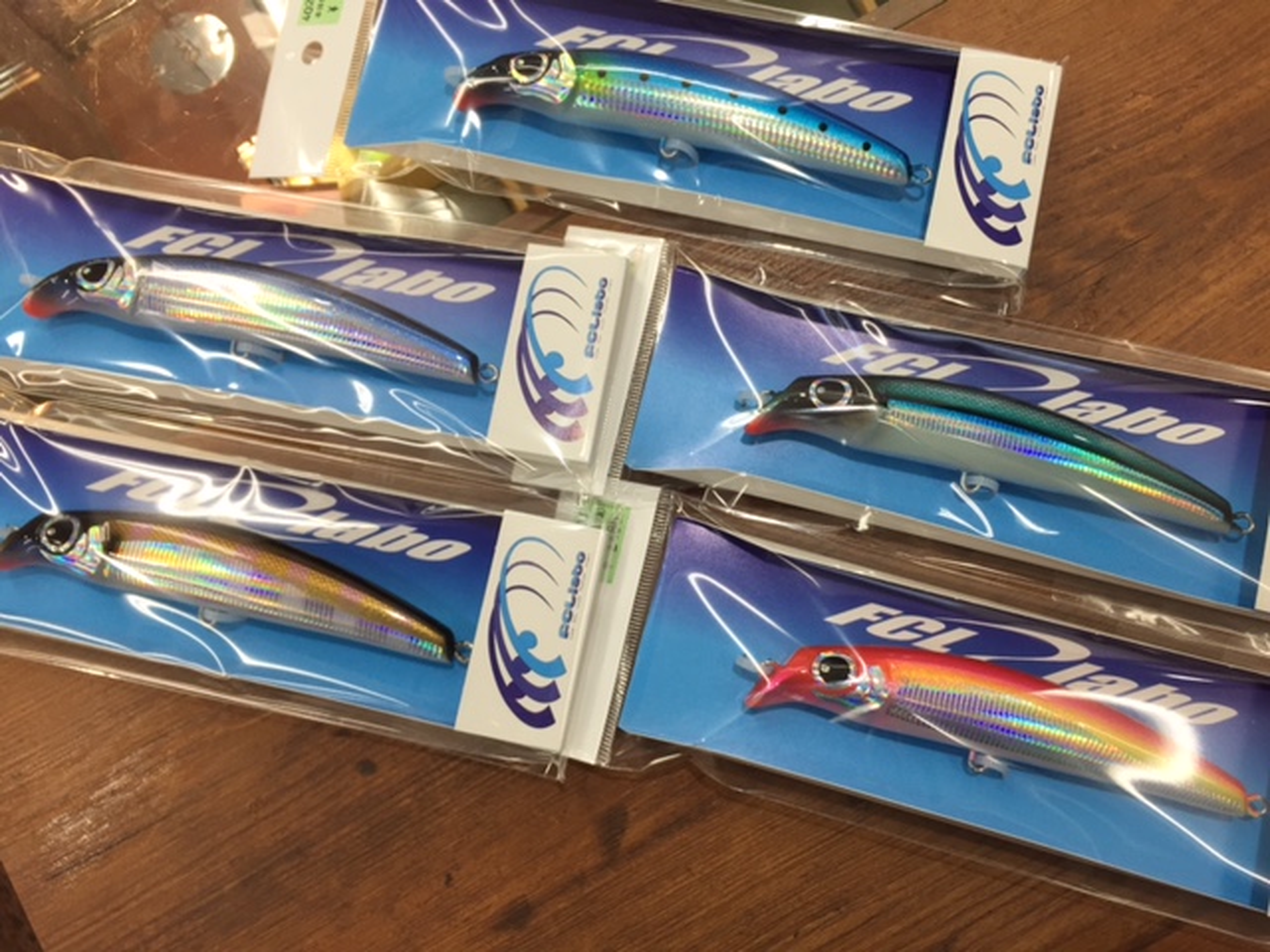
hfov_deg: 61.7
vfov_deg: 48.2
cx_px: 635
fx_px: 1064
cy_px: 476
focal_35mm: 29
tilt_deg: -82.3
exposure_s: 1/120
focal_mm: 4.15
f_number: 2.2
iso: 50
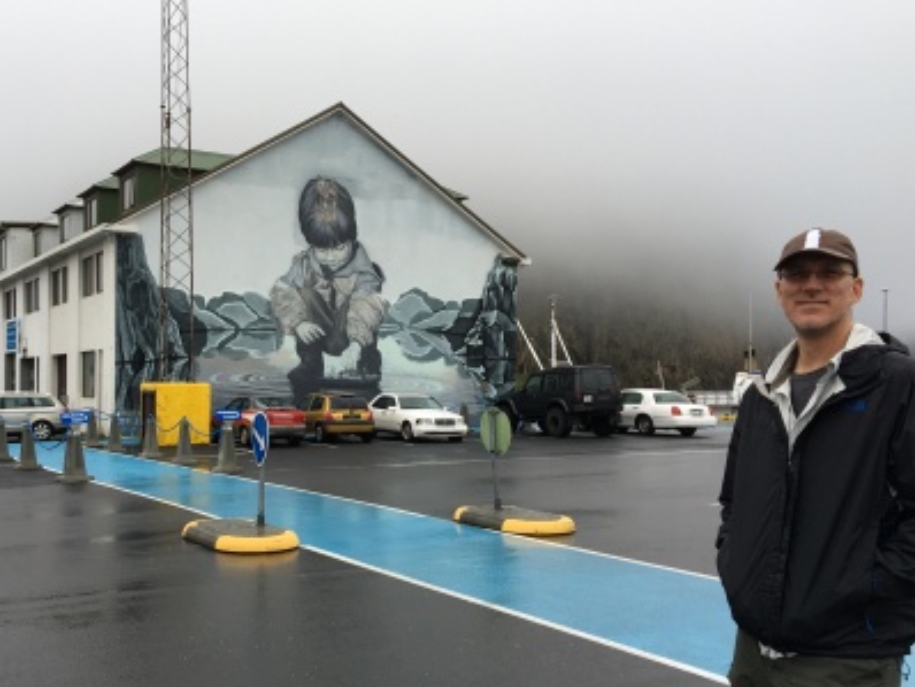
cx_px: 348
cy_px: 393
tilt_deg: +0.3
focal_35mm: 40
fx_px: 1058
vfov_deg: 35.9
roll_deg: -0.2
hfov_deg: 46.4
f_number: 2.2
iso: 25
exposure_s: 1/100
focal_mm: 4.15
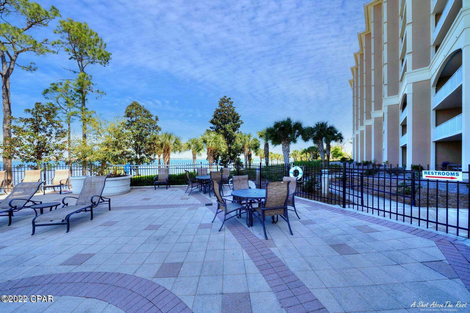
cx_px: 235
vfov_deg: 90.0
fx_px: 157
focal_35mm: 12
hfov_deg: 112.6
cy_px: 156
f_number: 8
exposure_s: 1/125
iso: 100
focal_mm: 12
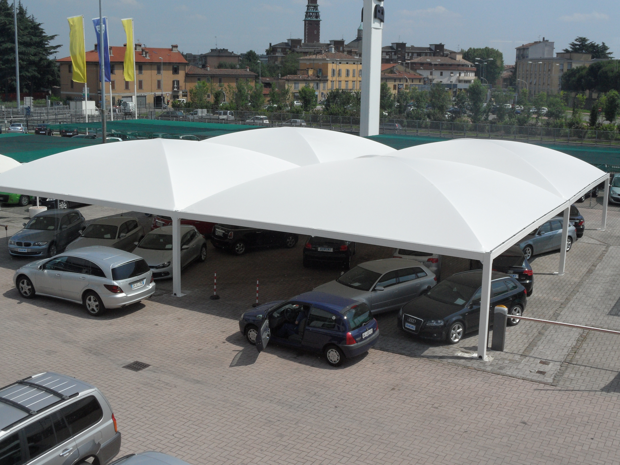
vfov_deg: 36.0
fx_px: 716
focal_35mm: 40
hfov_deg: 46.8
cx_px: 310
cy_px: 232
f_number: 5.2
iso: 80
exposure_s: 1/750
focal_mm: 6.5
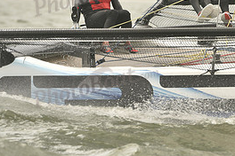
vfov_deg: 1.8
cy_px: 27
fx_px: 4869
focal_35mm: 746
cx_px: 206
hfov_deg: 2.8
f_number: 7.1
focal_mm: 340
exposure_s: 1/1000
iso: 320
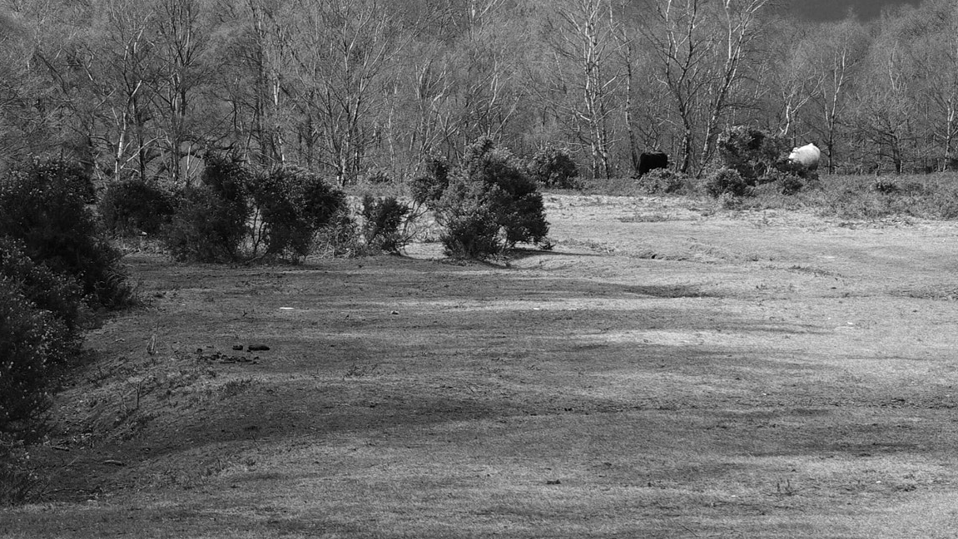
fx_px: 4622
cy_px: 169
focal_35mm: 182
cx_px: 361
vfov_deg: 6.7
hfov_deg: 11.8
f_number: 6.7
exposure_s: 1/180
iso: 100
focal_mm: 65
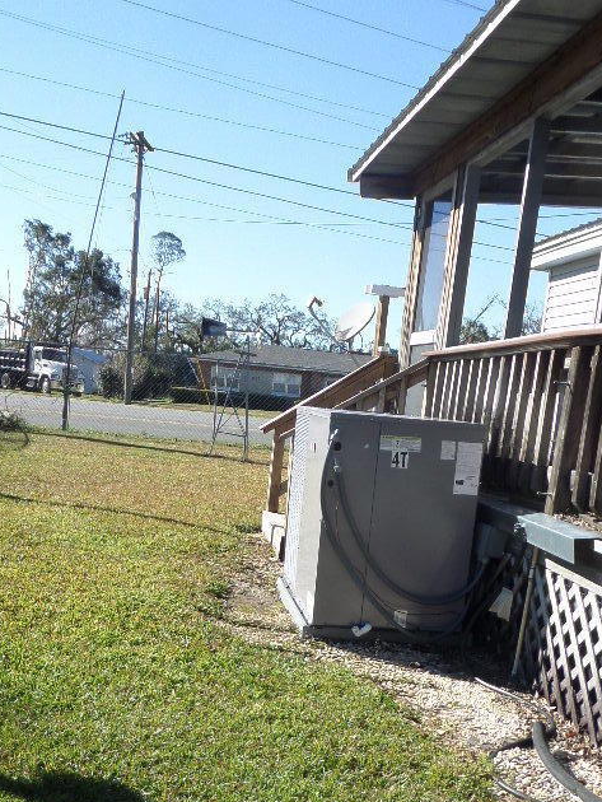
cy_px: 611
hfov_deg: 36.8
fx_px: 904
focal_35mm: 39
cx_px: 299
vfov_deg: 46.0
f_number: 3.2
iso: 100
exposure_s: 1/750
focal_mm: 4
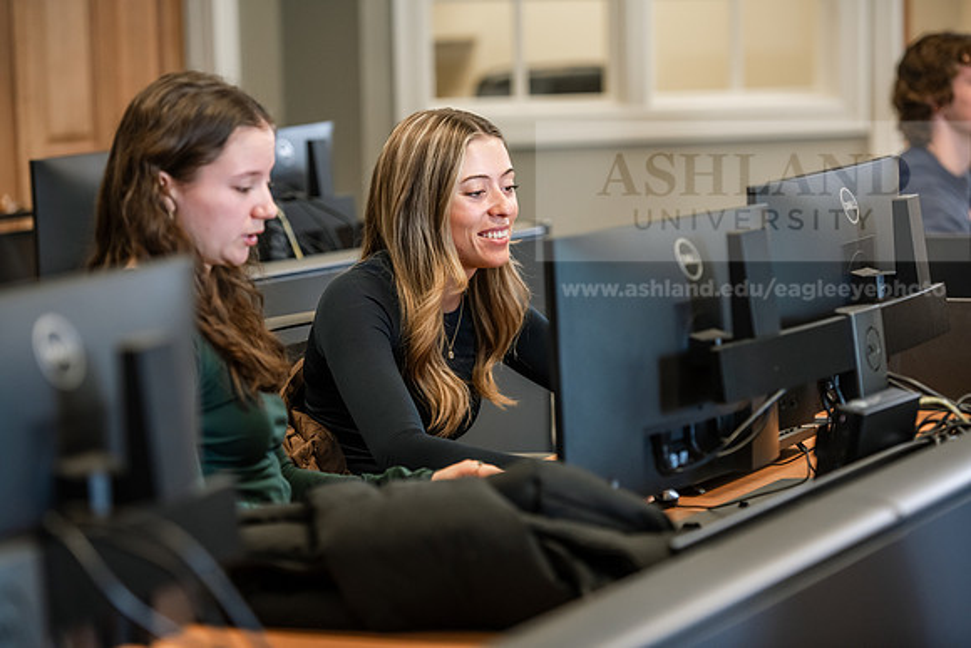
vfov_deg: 11.8
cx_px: 486
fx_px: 3129
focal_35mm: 116
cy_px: 324
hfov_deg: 17.6
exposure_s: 1/160
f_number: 3.2
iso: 1000
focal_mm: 116
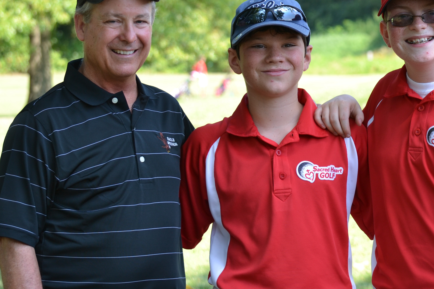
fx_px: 2001
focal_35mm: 166
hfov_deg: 12.4
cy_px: 104
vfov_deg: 8.3
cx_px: 279
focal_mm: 70
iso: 140
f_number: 5.6
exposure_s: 1/125
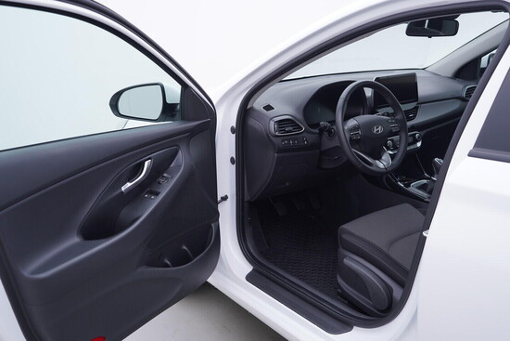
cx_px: 255
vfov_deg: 36.9
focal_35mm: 36
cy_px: 170
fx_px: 510
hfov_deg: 53.1
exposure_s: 1/50
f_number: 3.2
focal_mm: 24
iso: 125
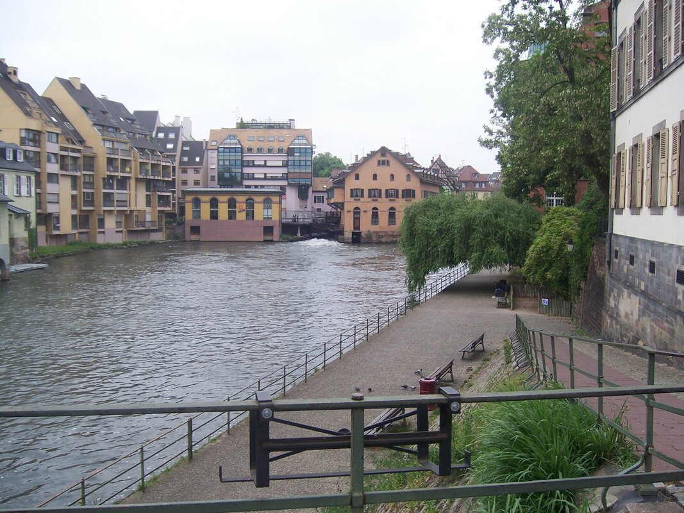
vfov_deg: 39.6
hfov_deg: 51.4
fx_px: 711
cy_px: 256
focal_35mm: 36
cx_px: 342
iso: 80
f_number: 2.8
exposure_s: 1/800
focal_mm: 6.2
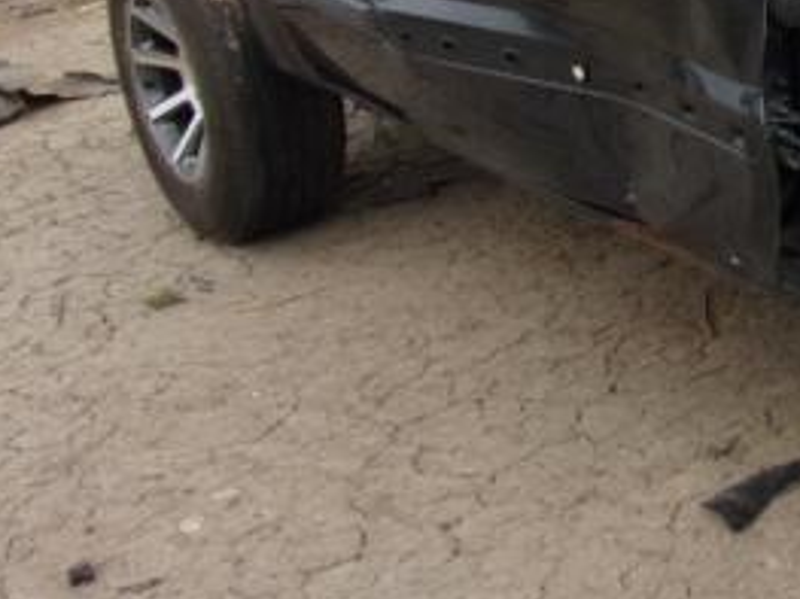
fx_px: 1686
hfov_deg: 22.1
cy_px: -33
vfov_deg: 19.4
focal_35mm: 73
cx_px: 1202
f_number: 3.3
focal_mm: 4.3
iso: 80
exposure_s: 1/250
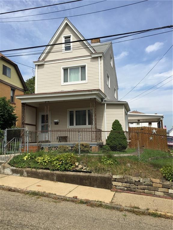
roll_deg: +1.3
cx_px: 86
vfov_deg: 61.7
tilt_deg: +6.9
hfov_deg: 48.2
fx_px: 193
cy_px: 115
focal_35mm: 29
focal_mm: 4.15
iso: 32
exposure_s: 1/1980
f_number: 2.2
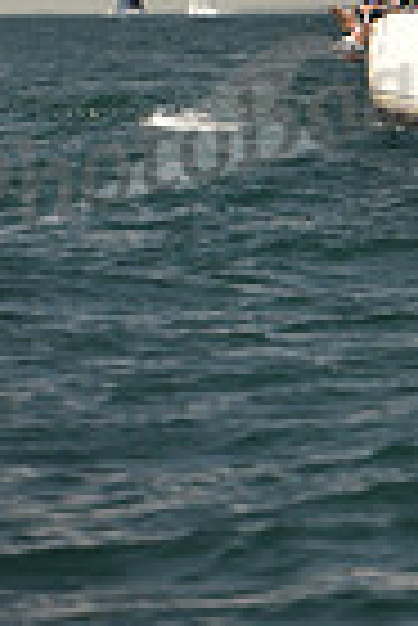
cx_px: 816
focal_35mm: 627
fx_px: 10892
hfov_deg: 2.2
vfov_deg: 3.3
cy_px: -626
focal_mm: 150
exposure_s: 1/640
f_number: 5.6
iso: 250
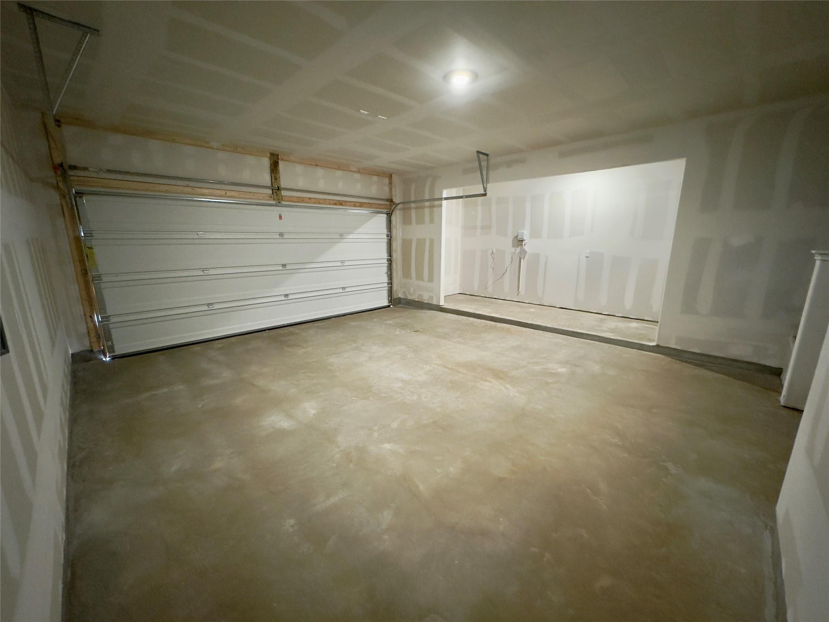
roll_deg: -0.3
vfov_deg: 85.7
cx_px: 414
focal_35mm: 14
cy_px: 311
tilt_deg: -12.6
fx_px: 335
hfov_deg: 102.1
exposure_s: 1/60
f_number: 2.2
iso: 1250
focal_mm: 2.22
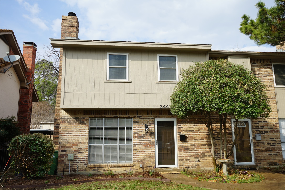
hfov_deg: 63.7
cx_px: 142
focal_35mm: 29
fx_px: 230
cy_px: 95
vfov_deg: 45.0
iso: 100
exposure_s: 1/125
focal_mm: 29
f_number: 11
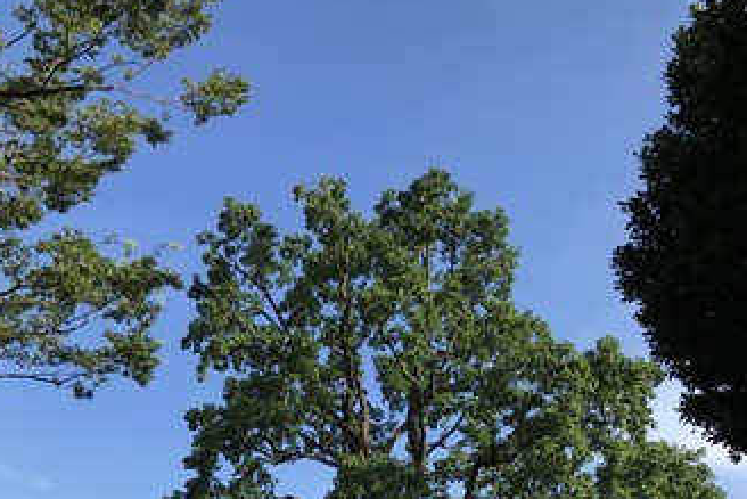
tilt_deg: +21.5
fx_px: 830
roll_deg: -0.3
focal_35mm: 40
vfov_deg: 31.8
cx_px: 371
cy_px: 449
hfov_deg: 48.4
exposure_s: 1/1259
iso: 20
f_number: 1.8
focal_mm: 3.99
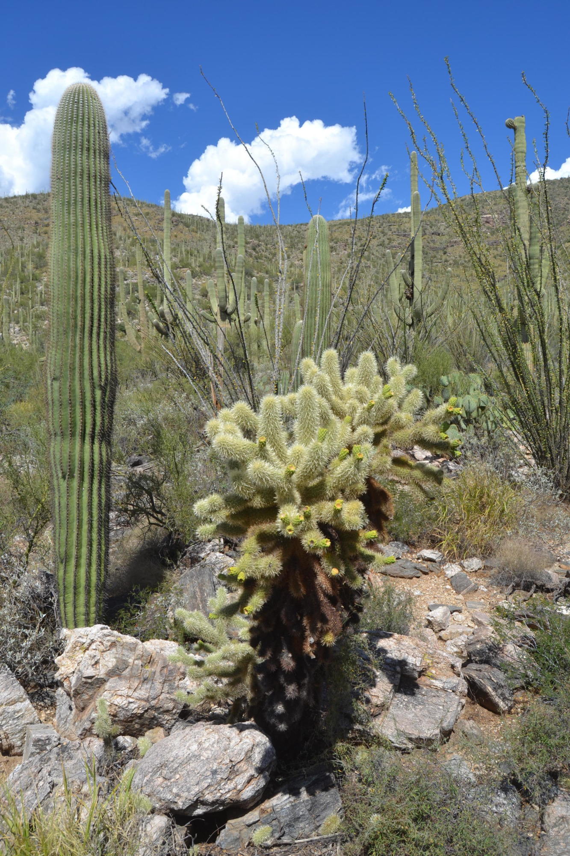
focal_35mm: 27
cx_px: 285
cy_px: 428
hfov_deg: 47.9
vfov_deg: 67.4
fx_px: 641
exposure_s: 1/320
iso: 100
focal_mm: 18
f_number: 9
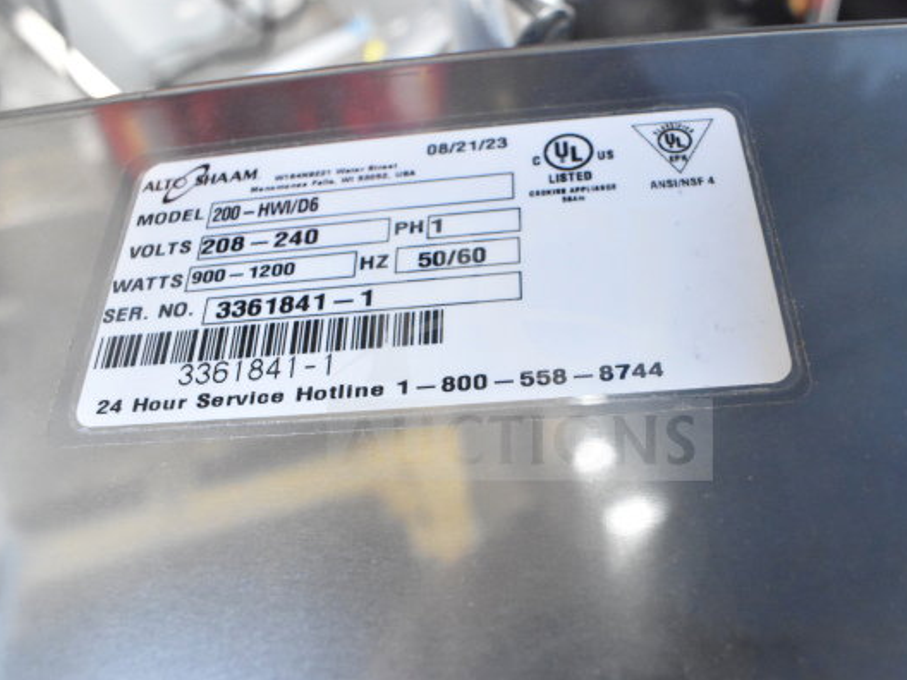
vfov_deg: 46.8
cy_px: 344
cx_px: 519
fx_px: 786
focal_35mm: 30
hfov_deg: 59.7
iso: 6400
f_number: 6.3
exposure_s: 1/160
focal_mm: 18
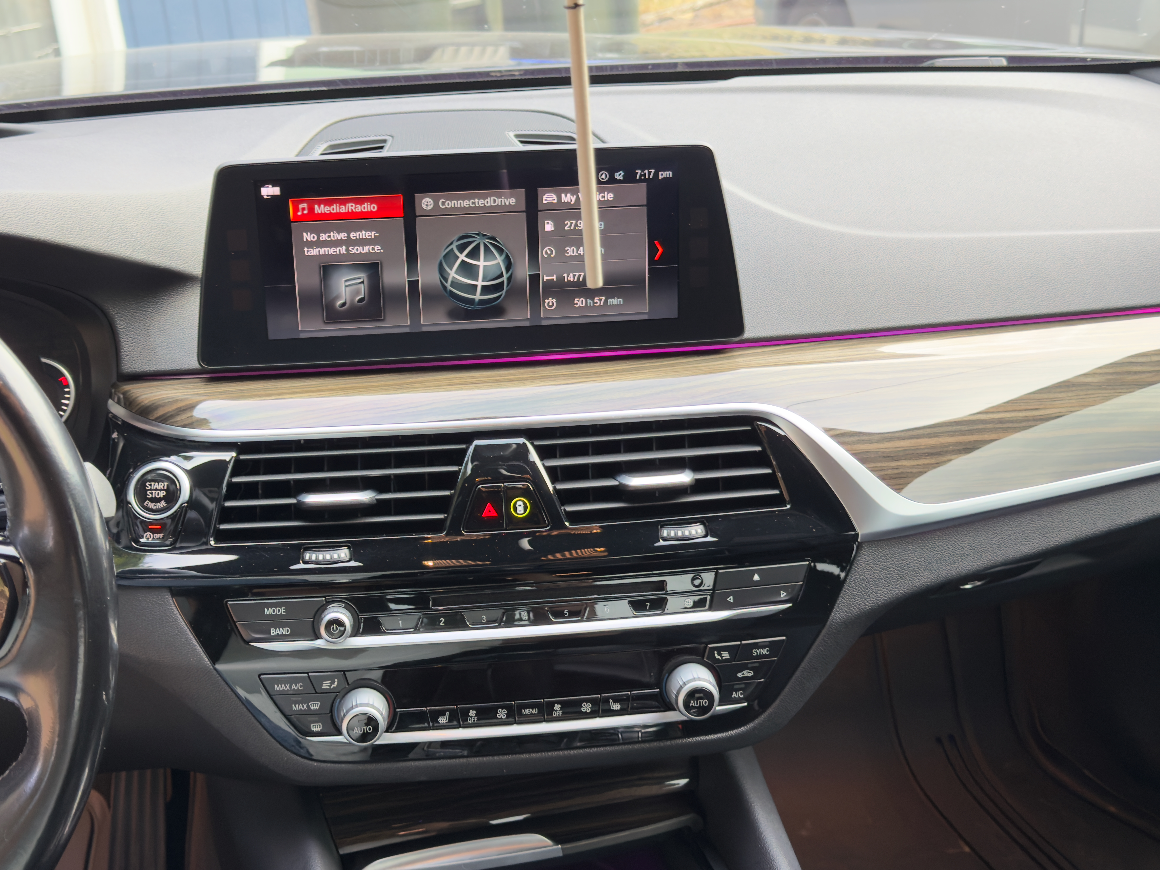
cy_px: 388
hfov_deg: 45.6
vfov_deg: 35.1
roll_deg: +5.1
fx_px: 1374
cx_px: 491
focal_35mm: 41
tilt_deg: -23.8
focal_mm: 6.76
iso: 80
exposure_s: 1/49
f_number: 1.78
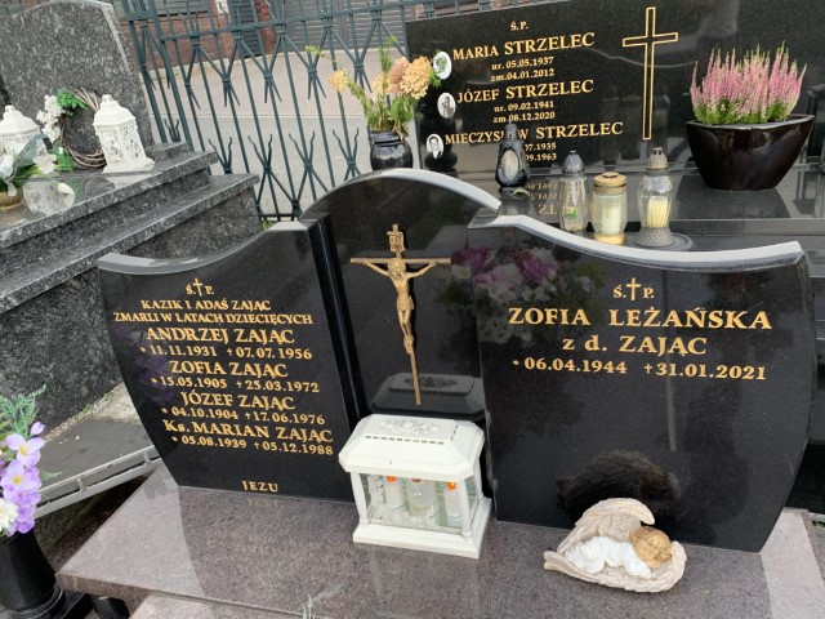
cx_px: 412
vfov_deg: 53.1
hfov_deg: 67.3
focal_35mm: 26
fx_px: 620
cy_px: 310
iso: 50
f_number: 1.8
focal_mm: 4.25
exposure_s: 1/122
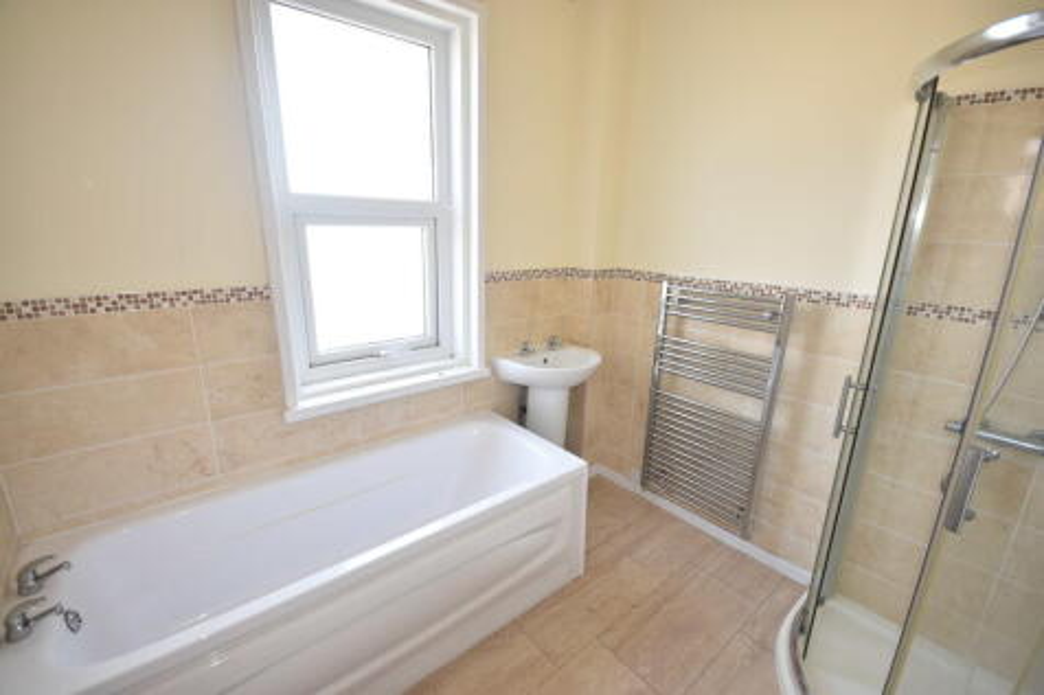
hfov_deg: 100.4
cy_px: 348
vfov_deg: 77.3
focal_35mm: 15
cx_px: 522
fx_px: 435
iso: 100
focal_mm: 10
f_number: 4
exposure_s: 1/20
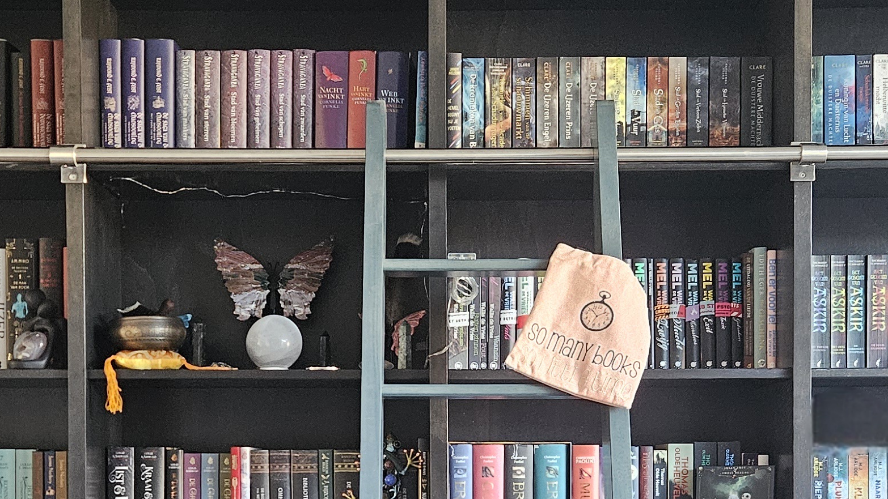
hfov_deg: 32.8
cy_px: 477
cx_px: 447
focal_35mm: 64
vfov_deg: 18.4
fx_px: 1507
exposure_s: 1/101
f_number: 1.8
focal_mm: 5.4
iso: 800
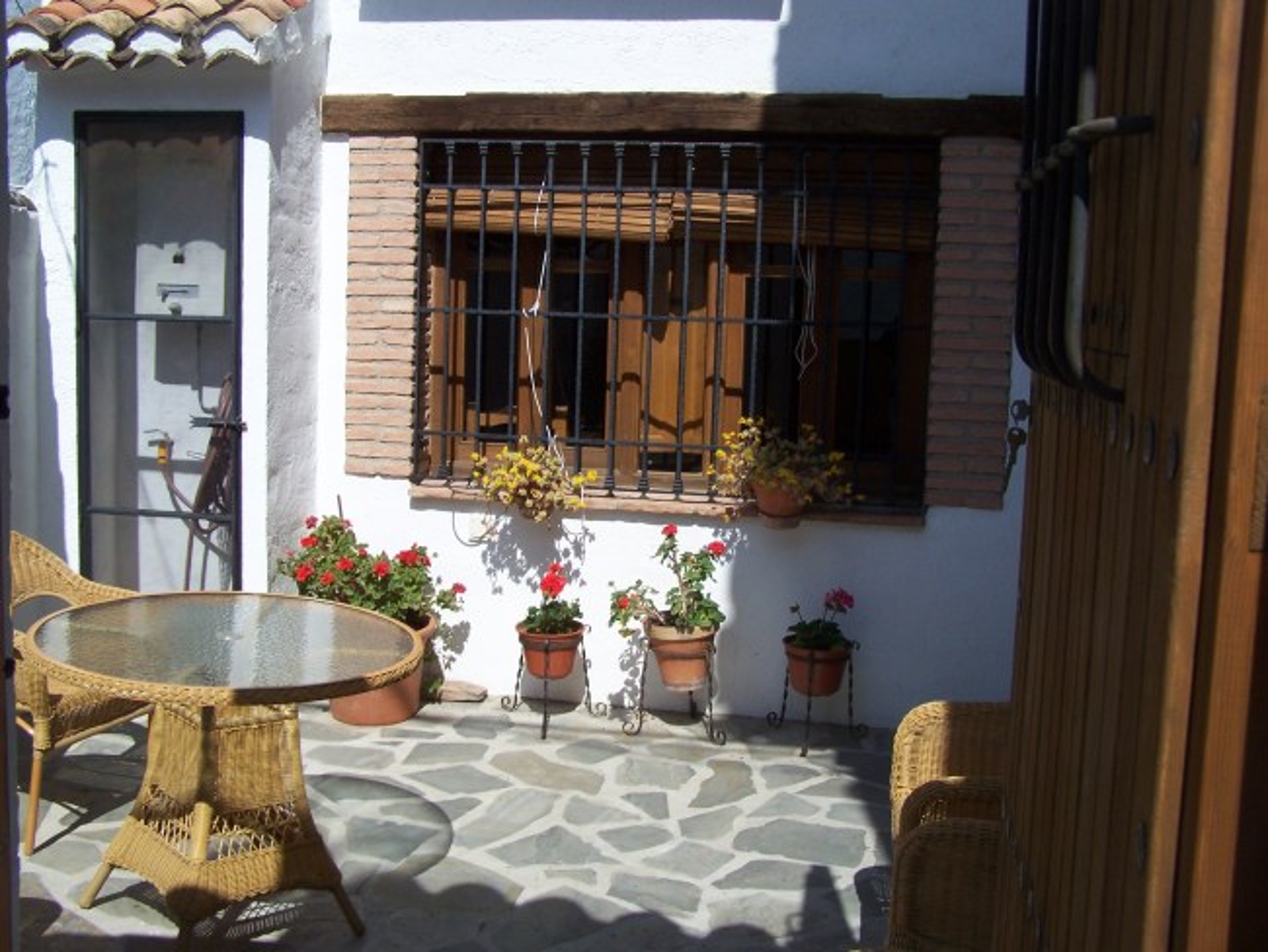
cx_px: 634
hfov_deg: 49.0
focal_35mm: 38
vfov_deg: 37.7
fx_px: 1392
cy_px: 476
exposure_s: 1/1000
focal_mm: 6.3
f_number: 4
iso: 80
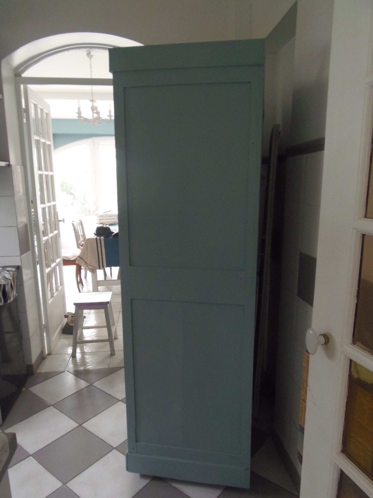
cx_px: 186
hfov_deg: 56.8
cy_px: 249
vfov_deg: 71.6
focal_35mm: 24
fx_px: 345
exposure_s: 1/25
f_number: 2.9
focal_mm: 4.3
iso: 400
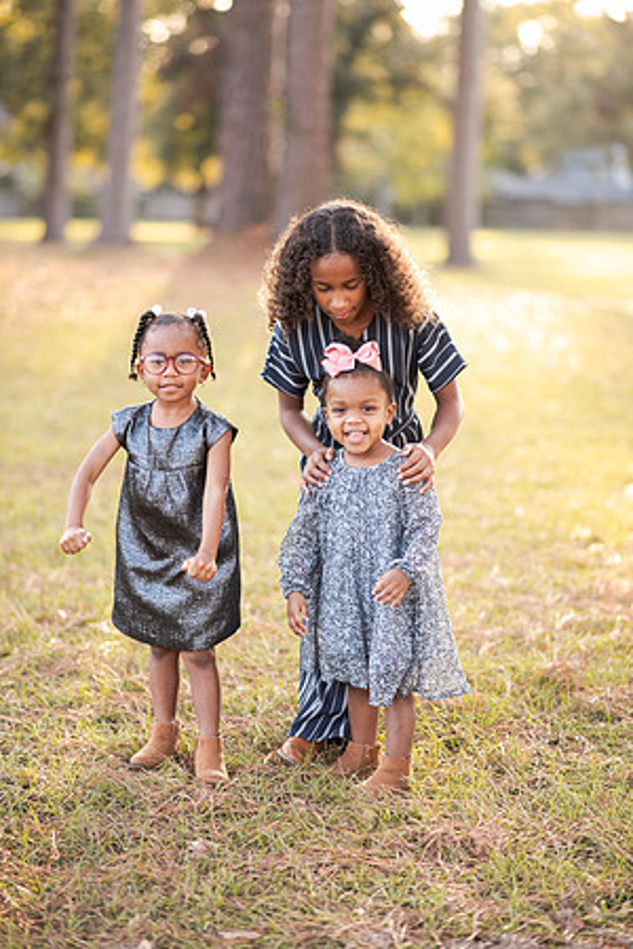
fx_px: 2242
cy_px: 474
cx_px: 316
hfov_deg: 16.1
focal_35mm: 85
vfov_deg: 23.9
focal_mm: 85
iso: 320
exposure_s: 1/400
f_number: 2
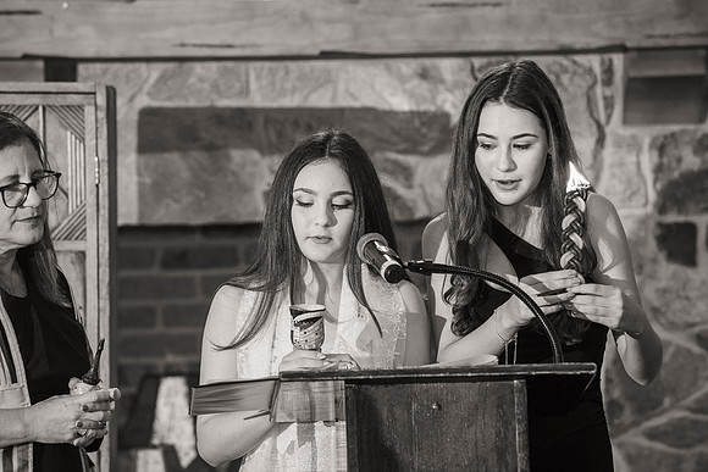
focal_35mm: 206
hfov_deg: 10.0
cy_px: 229
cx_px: 364
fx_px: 4045
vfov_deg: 6.7
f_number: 4.5
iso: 800
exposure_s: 1/125
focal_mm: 200
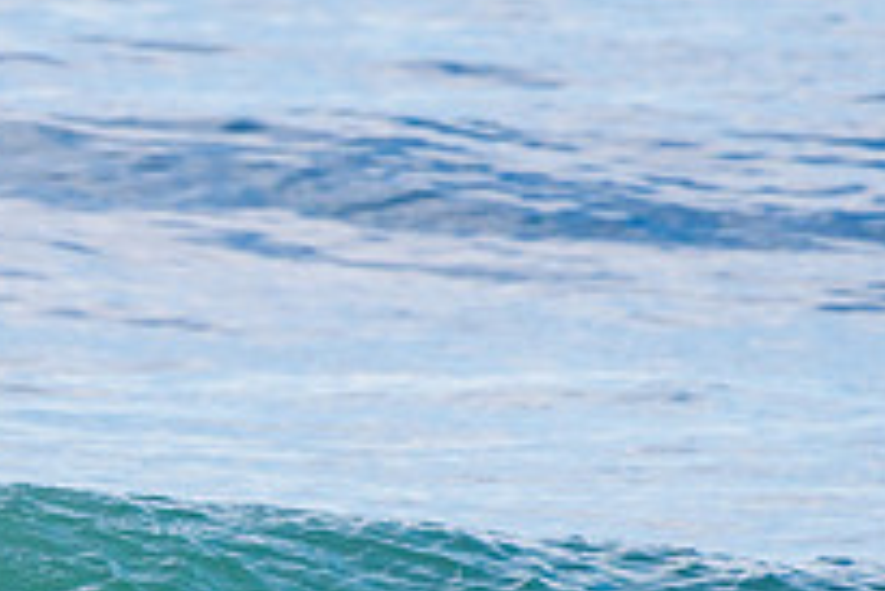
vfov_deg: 1.0
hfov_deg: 1.5
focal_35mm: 1413
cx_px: -298
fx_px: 34760
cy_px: 697
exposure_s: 1/2000
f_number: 5.6
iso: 360
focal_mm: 500
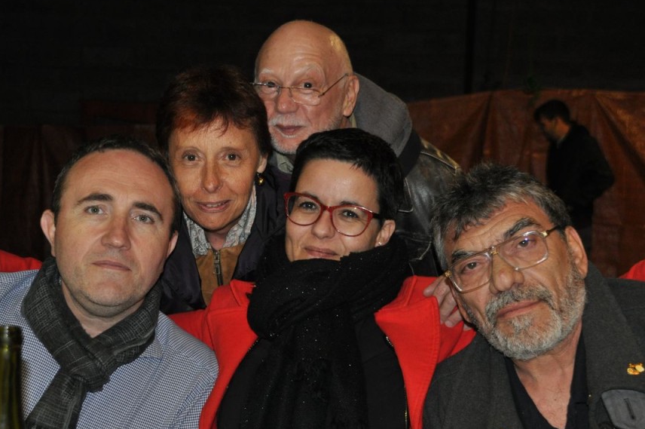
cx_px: 295
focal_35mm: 61
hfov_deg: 32.9
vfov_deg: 22.2
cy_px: 245
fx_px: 1092
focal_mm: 34
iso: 800
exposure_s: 1/60
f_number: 4.5
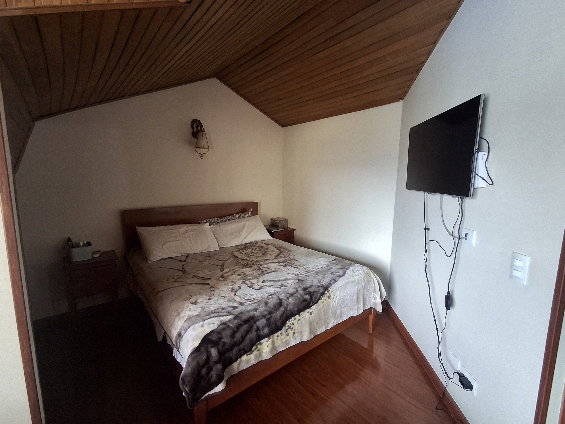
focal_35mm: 16
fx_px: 261
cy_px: 212
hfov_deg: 94.5
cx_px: 282
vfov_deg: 78.1
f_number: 2.2
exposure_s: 1/40
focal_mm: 1.64
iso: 160
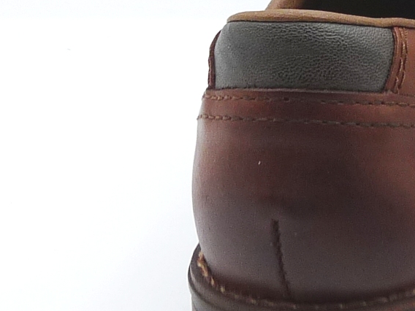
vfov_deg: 11.8
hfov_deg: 15.5
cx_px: 439
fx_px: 1487
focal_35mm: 124
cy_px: 3
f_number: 4
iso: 100
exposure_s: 1/200
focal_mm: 4.8
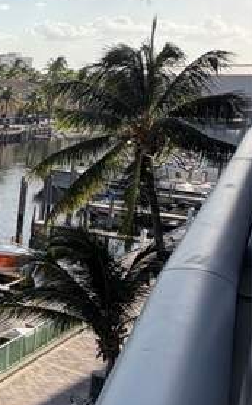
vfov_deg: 35.7
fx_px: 628
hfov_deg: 15.2
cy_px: 195
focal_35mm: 57
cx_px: -326
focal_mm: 2.22
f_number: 2.2
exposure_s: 1/770
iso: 25
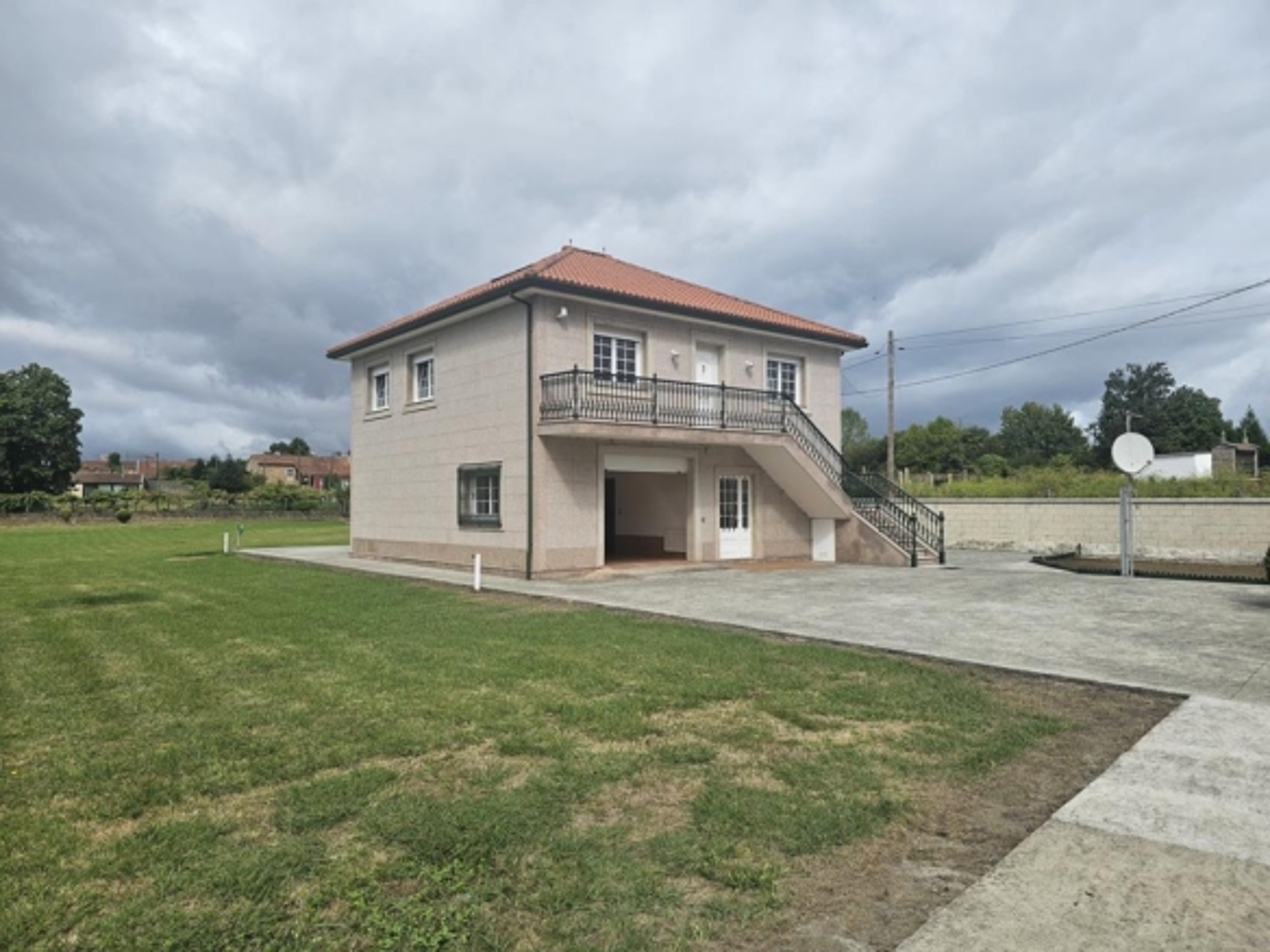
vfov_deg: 58.9
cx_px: 635
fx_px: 844
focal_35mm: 23
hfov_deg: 73.9
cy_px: 476
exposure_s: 1/1365
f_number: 1.7
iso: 10
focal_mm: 6.3
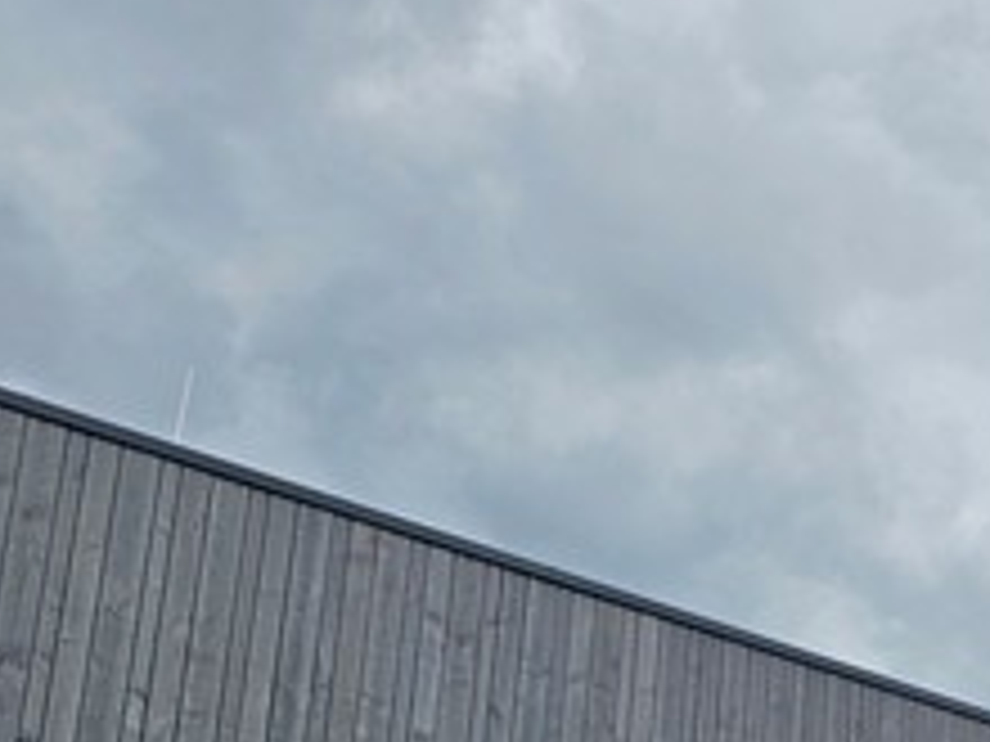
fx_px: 1945
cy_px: 953
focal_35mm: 68
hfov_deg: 24.2
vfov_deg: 19.9
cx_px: 1364
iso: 10
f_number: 1.7
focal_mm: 6.3
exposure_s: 1/887
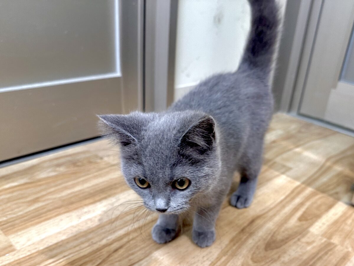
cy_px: 133
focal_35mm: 24
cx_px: 177
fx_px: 245
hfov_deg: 71.6
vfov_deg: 56.8
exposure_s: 1/100
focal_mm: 6.86
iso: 200
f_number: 1.78
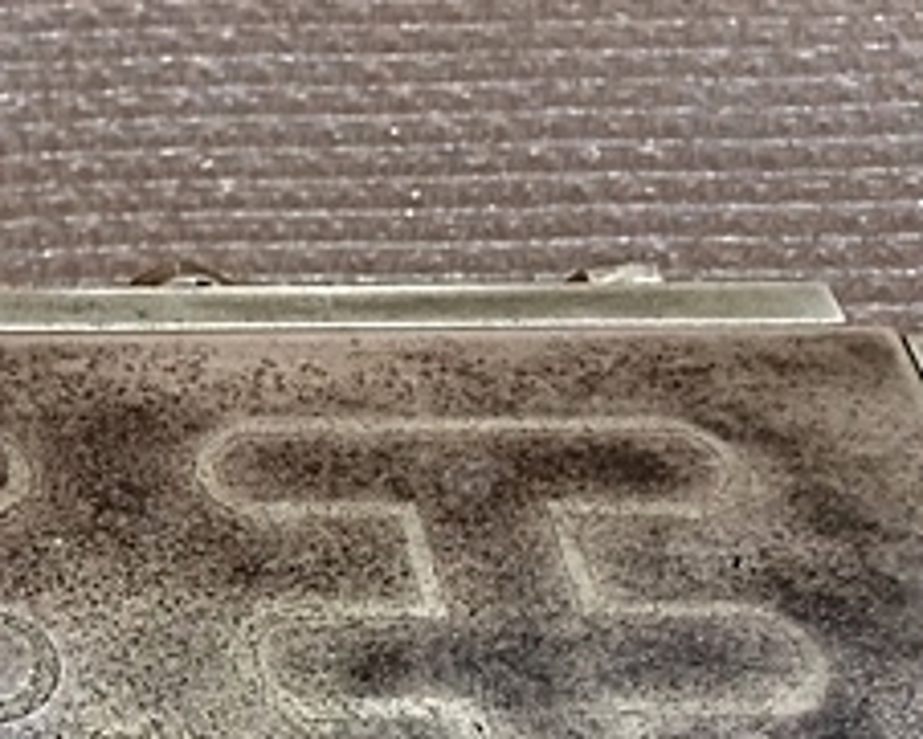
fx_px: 2186
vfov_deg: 18.4
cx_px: -323
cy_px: 829
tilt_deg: -51.6
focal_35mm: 80
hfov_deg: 21.3
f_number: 2.2
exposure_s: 1/30
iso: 100
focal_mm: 4.15
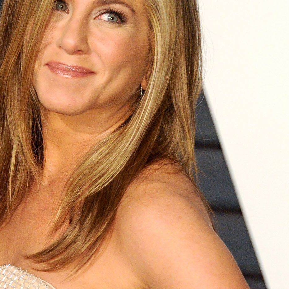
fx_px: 4147
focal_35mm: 439
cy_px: 86
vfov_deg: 4.0
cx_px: -52
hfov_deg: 4.0
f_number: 6.3
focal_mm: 160
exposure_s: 1/250
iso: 2500
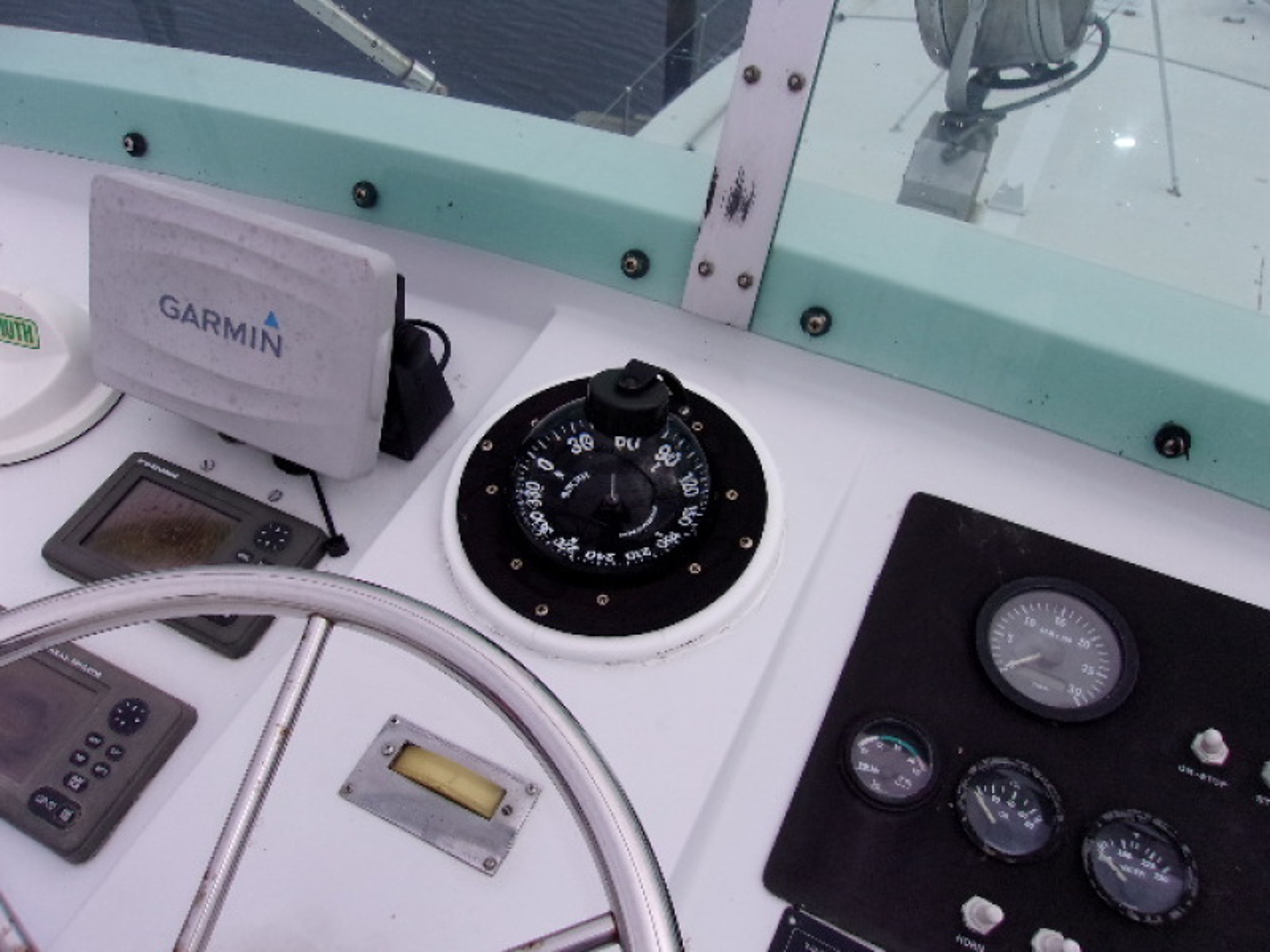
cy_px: 476
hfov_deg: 65.3
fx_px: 991
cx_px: 635
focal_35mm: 27
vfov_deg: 51.4
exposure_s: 1/320
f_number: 10.4
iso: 200
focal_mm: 4.9
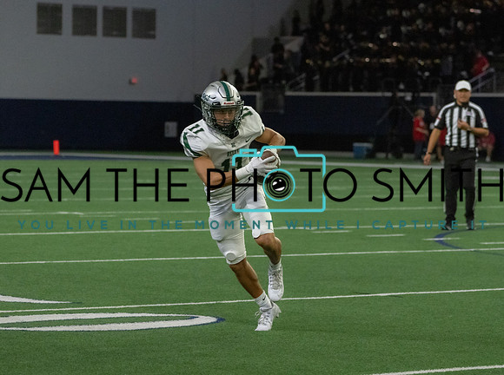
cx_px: 259
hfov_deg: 11.5
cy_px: 180
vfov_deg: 8.6
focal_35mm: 173
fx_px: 2508
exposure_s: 1/1000
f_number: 5
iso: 8000
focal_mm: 135
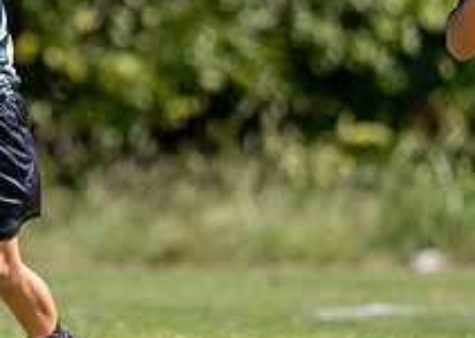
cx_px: -50
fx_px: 10000
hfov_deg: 2.7
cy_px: 92
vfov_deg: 1.9
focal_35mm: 742
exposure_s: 1/2500
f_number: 2.8
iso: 200
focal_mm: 182
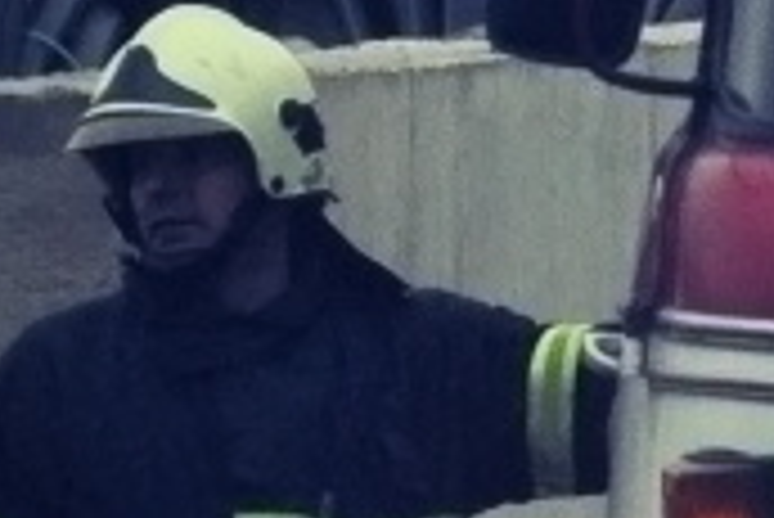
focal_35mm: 1408
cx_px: 1548
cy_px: 529
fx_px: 30307
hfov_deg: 1.5
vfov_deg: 1.0
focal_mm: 135
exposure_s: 1/250
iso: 1600
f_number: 5.6
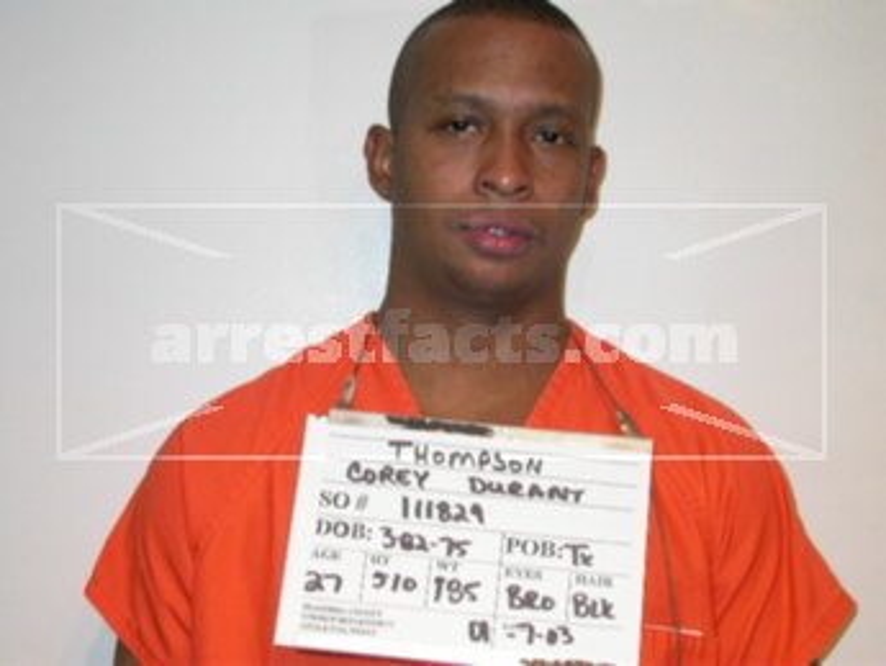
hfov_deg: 27.4
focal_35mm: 71
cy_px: 333
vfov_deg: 20.7
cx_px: 443
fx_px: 1818
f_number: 3.3
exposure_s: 1/60.3
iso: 100
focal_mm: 14.7
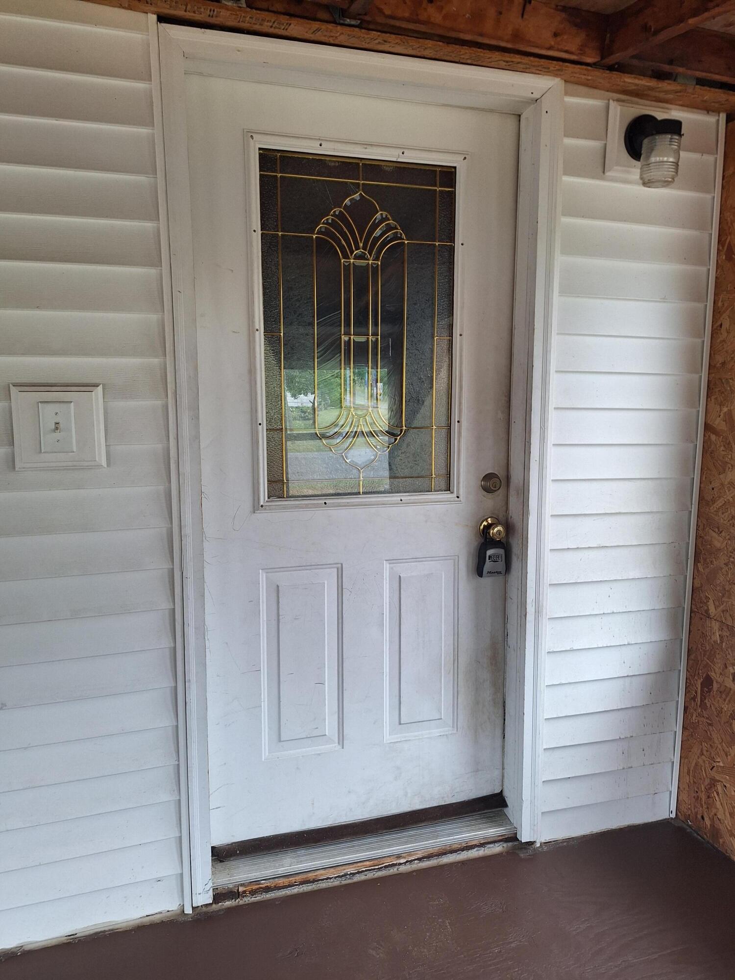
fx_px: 651
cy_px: 490
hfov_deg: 58.9
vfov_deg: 73.9
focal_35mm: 23
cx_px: 368
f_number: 1.8
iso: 64
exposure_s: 1/60
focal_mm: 5.54
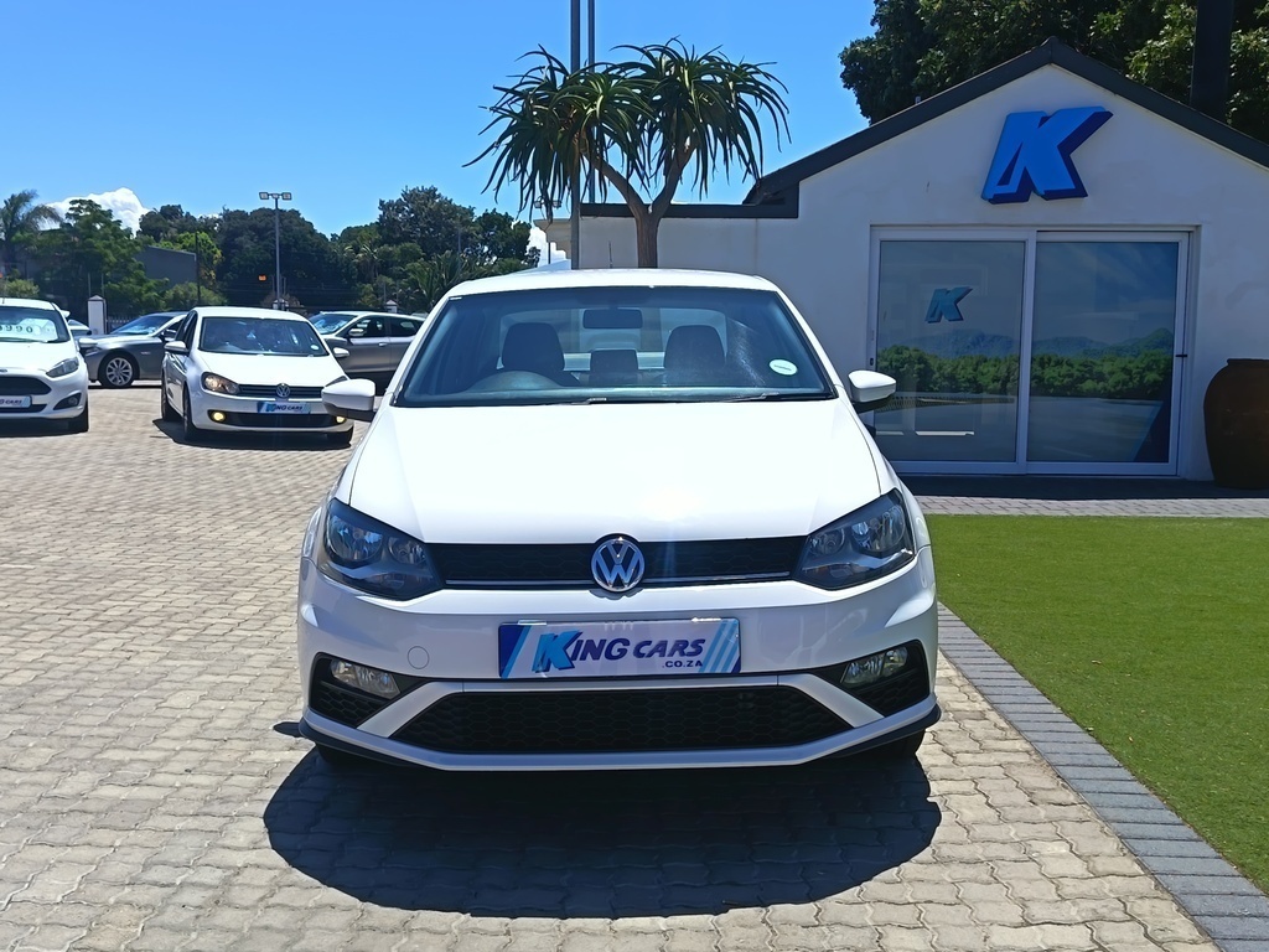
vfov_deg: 40.7
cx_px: 634
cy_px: 476
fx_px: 1283
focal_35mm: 35
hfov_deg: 52.6
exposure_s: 1/1172
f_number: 1.75
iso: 100
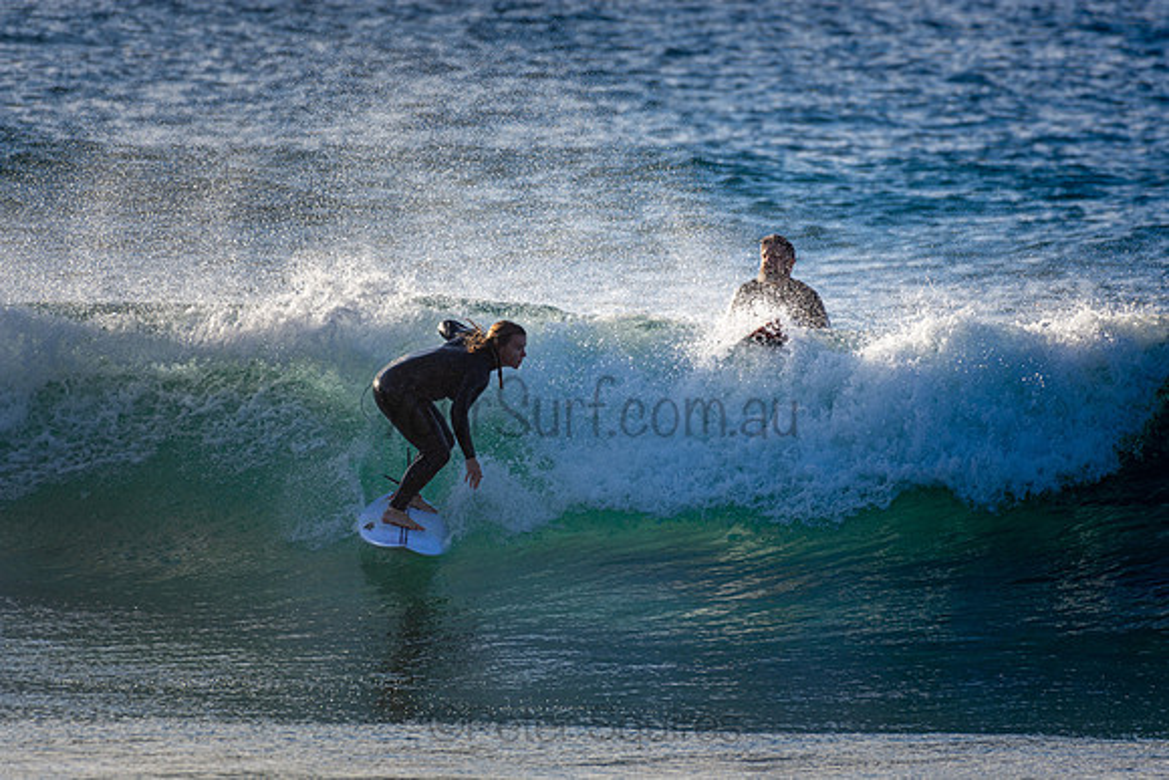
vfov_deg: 1.8
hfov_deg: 2.7
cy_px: 390
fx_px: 24359
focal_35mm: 750
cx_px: 584
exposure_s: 1/640
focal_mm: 500
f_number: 5.6
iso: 140
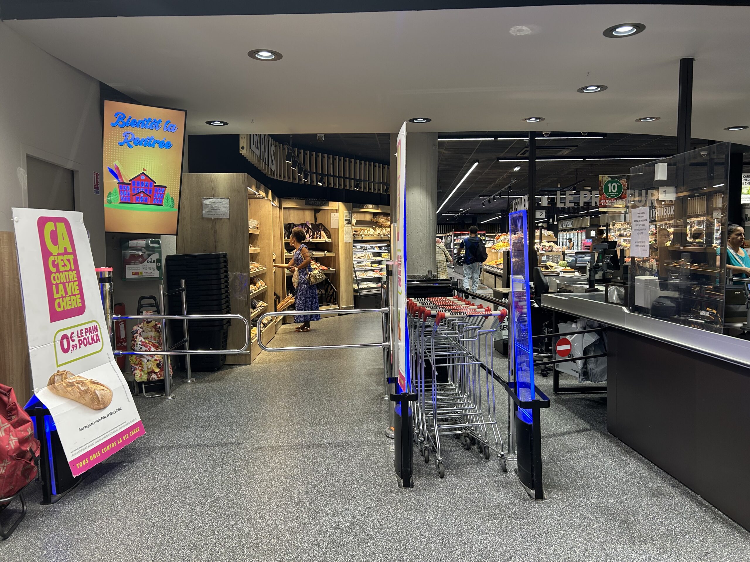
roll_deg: +0.6
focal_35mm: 26
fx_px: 563
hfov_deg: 67.3
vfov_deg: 53.1
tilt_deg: -4.4
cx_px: 375
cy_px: 281
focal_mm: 5.7
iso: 80
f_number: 1.5
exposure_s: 1/100
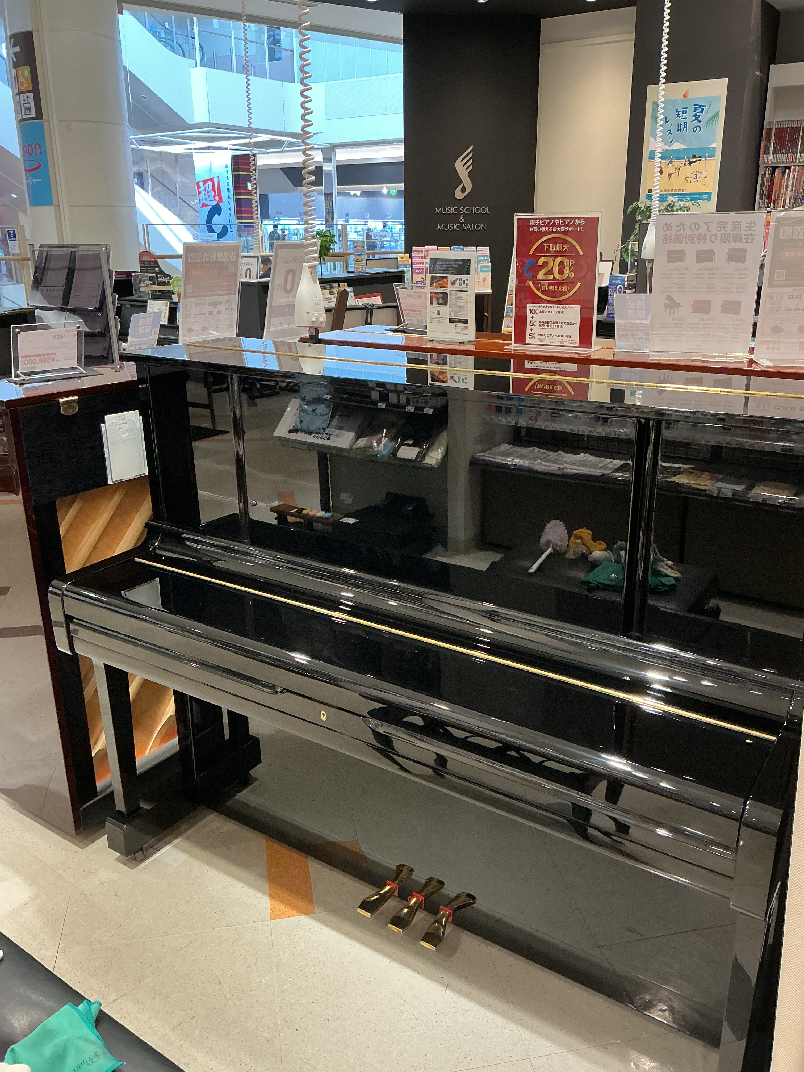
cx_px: 402
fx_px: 898
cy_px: 536
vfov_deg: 61.7
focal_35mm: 29
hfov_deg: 48.2
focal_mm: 3
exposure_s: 1/60
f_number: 1.8
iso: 125
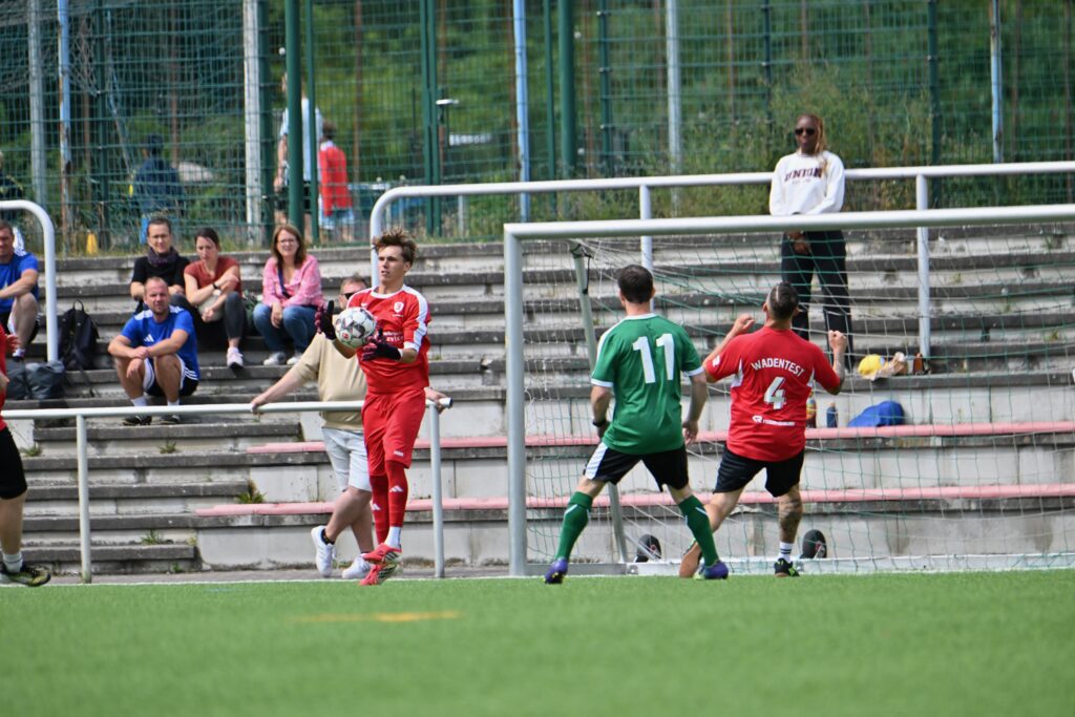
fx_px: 10751
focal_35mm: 360
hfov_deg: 5.7
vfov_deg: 3.8
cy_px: 358
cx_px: 538
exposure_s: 1/1600
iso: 320
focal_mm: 360
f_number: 5.6
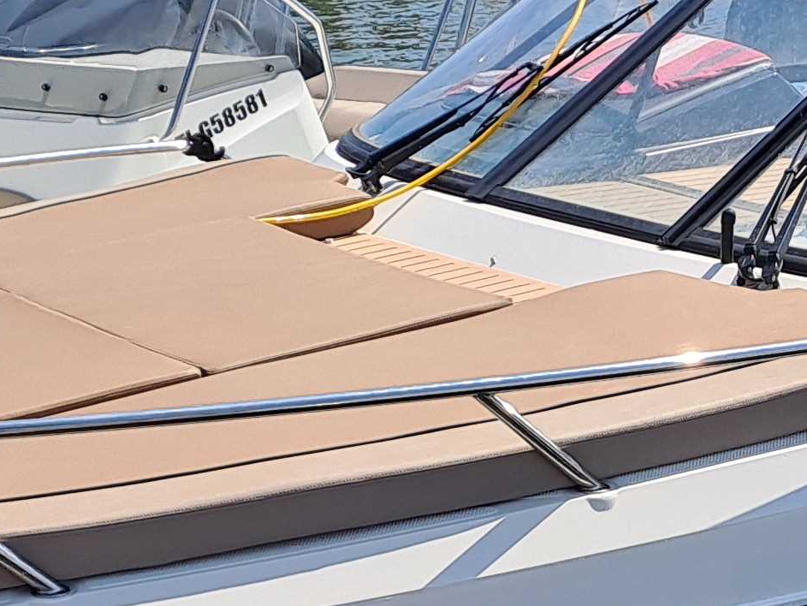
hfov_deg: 18.5
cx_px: 550
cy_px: 461
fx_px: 2472
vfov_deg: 13.9
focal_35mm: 106
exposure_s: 1/1969
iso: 32
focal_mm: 4.65
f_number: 1.8
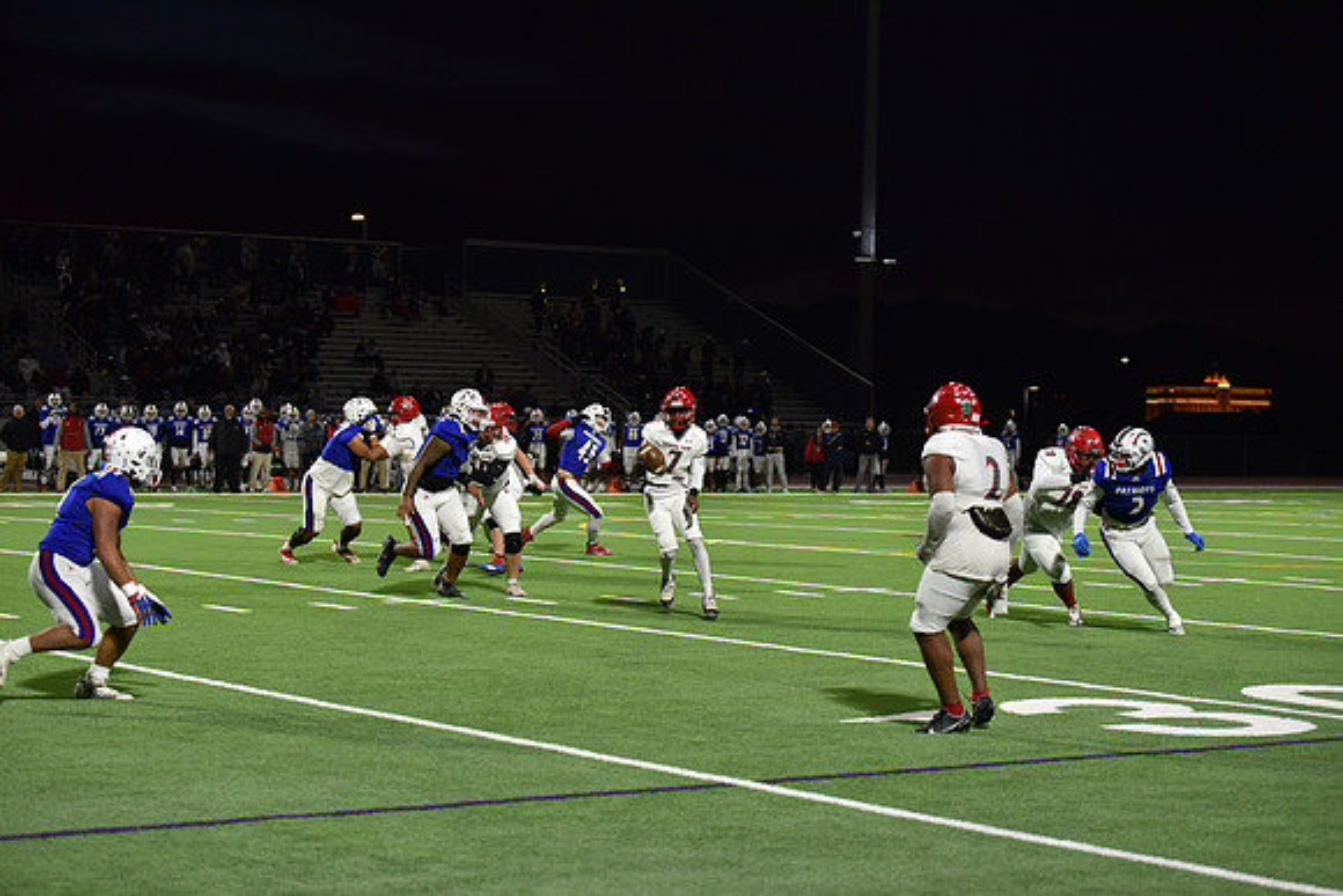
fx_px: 2985
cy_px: 448
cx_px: 672
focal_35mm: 80
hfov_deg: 25.4
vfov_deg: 17.1
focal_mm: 80
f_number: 2.8
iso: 1800
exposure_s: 1/500
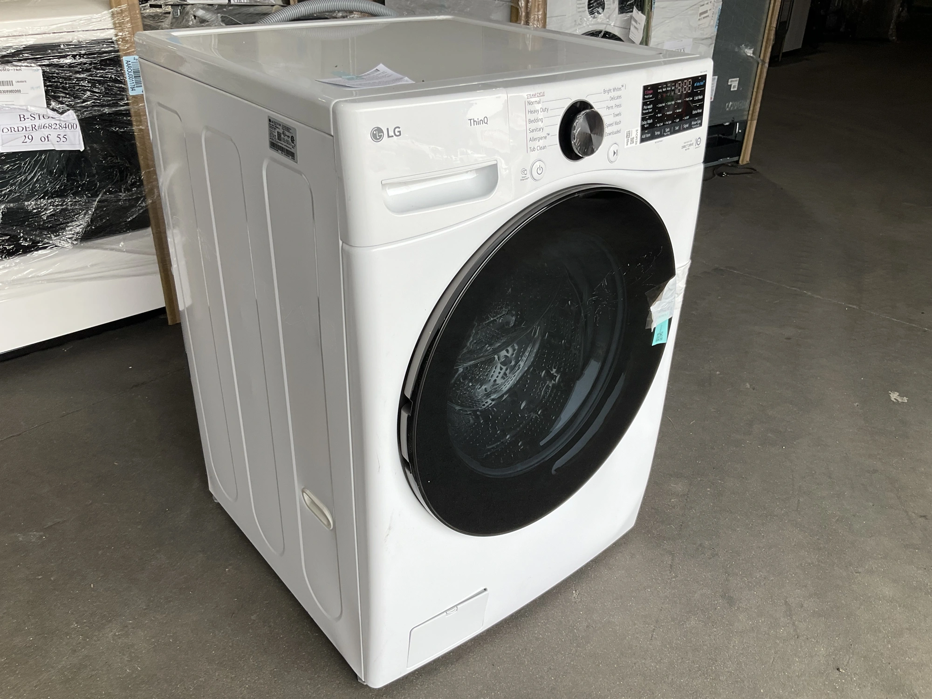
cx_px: 466
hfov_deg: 61.7
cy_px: 350
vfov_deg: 48.2
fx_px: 781
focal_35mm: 29
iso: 25
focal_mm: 3
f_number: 1.8
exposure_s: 1/302
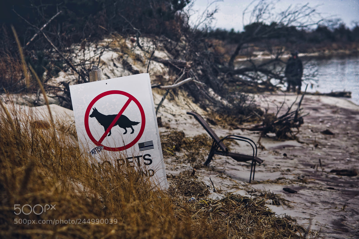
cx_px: 180
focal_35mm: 150
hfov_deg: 13.7
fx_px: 1495
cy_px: 120
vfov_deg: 9.1
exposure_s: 1/1600
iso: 250
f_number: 4.8
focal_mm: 100
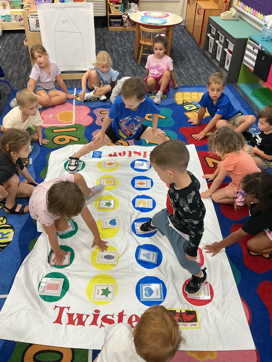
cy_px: 181
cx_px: 136
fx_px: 304
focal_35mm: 29
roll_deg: -2.7
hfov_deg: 48.2
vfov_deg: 61.7
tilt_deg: -41.9
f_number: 1.8
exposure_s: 1/60
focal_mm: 3
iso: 64
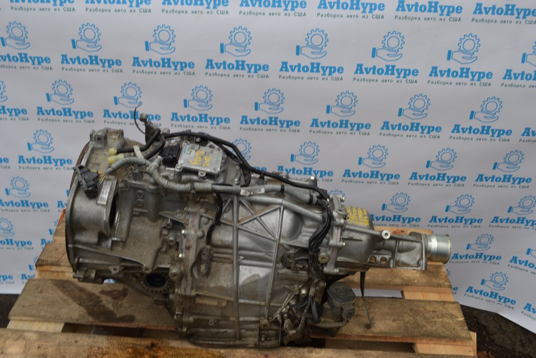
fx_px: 536
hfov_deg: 53.1
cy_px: 179
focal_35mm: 36
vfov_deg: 36.9
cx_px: 268
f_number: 5.6
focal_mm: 24
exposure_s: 1/125
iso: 160
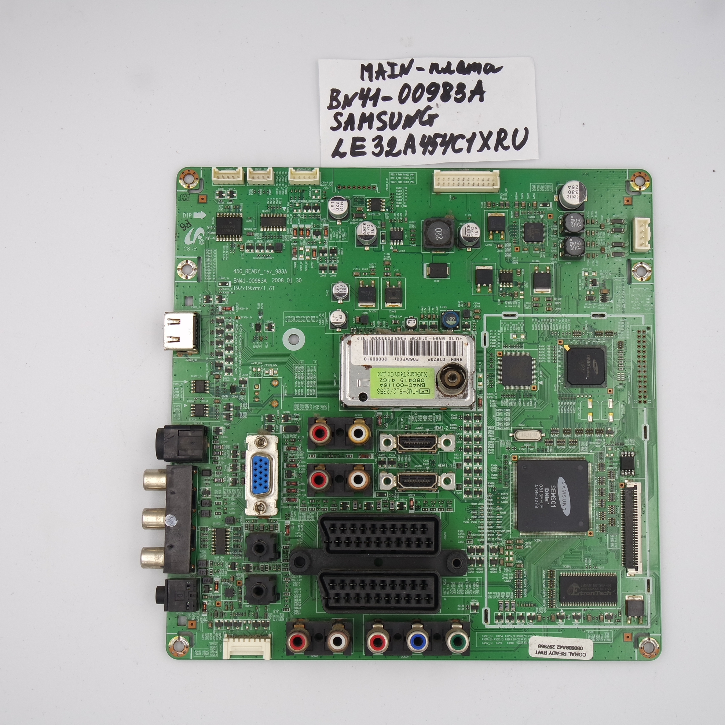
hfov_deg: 31.1
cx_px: 410
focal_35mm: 55
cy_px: 362
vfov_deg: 31.1
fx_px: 1303
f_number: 5.6
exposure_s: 1/100
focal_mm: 16
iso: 160
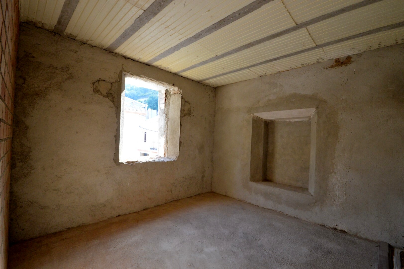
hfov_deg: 100.4
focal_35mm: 15
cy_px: 134
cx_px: 202
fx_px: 168
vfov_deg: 77.2
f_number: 18
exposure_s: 1/30
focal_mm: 10
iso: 1600
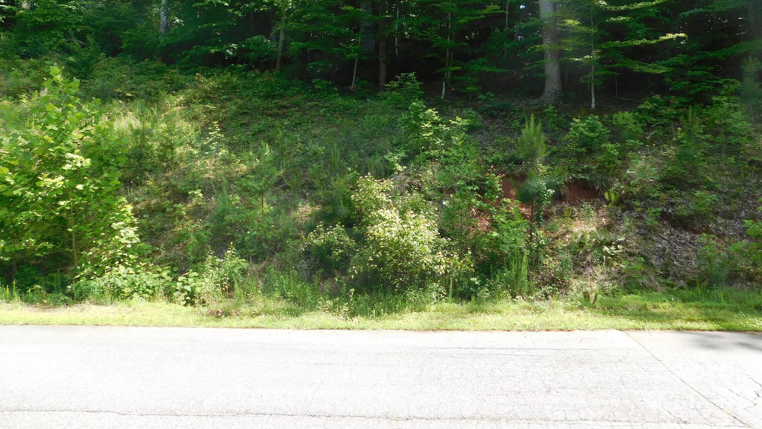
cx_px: 383
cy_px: 143
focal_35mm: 26
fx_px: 525
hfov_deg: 71.9
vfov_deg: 43.7
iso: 125
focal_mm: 4
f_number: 3
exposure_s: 1/400
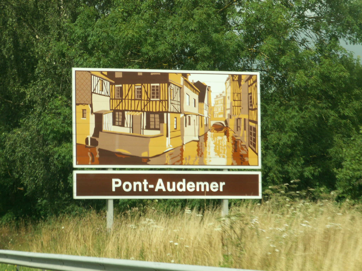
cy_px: 136
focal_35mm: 154
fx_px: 1610
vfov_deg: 9.6
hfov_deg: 12.8
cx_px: 181
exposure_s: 1/125
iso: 50
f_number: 8
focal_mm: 25.26
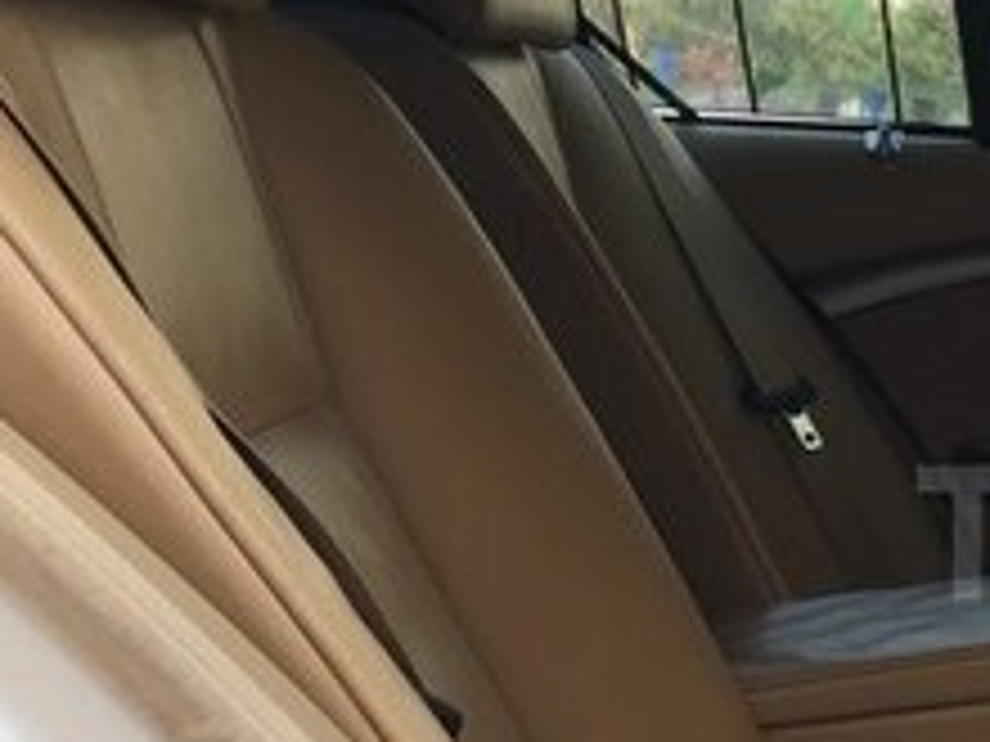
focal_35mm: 87
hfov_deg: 20.1
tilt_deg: -11.0
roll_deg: -1.9
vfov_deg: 16.9
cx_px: 1377
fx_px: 2488
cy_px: 533
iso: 32
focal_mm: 4.15
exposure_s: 1/108
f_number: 2.2
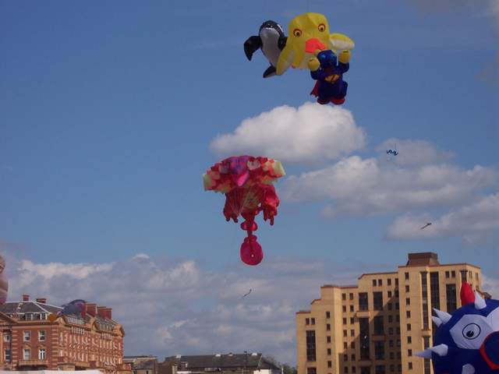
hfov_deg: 17.3
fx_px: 1643
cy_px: 187
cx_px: 250
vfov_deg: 13.0
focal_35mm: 114
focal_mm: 24
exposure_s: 1/700
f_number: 8
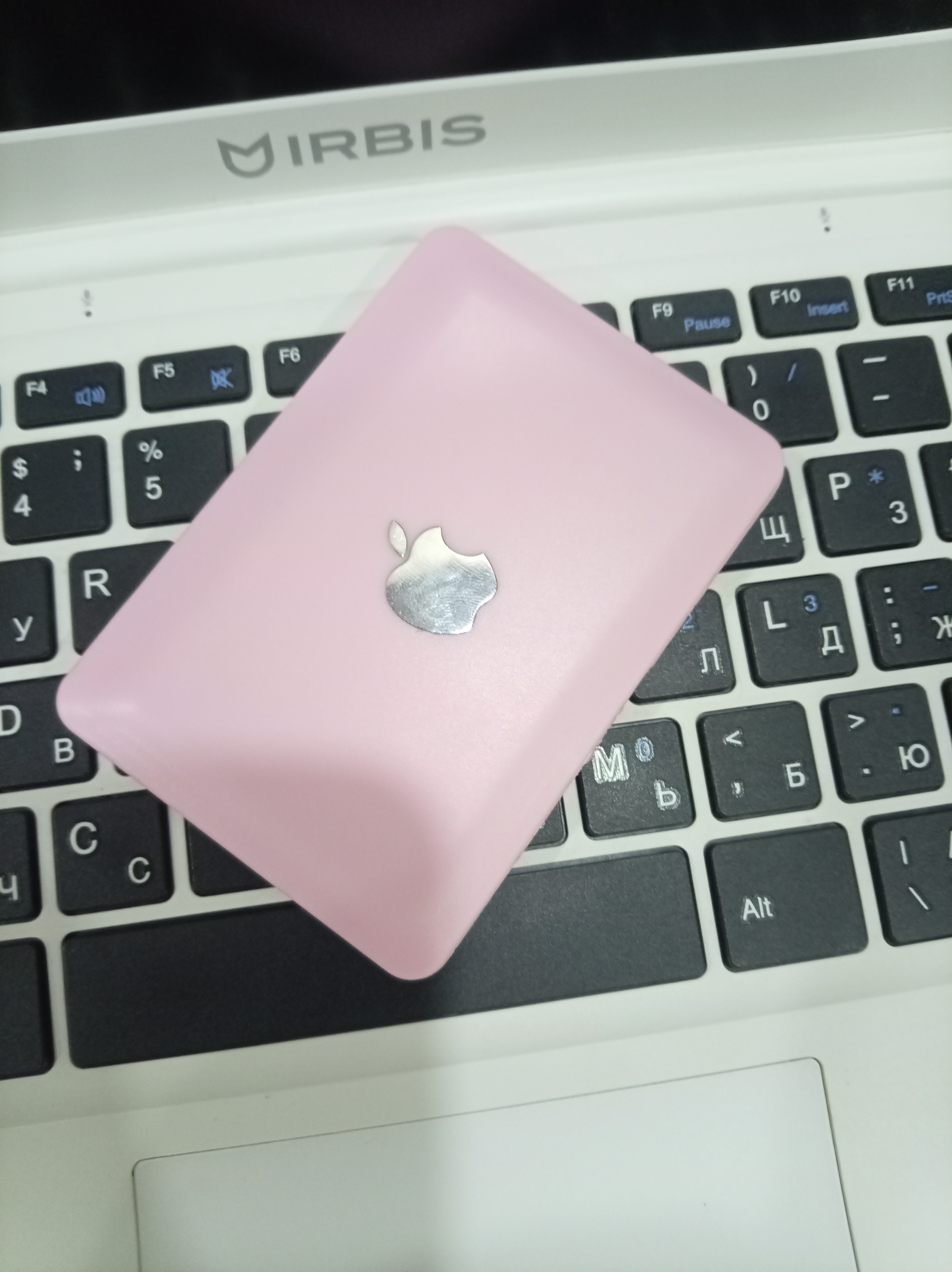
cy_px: 636
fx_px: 917
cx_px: 476
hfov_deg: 54.8
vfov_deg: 69.4
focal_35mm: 25
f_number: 1.8
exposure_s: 1/25
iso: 632
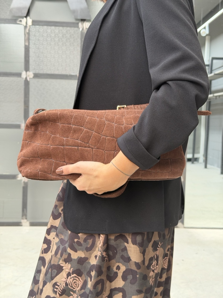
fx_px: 412
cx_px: 112
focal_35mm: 48
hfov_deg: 30.3
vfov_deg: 39.7
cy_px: 149
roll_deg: -1.4
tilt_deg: -3.6
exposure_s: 1/60
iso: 200
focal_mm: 6.76
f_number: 1.78
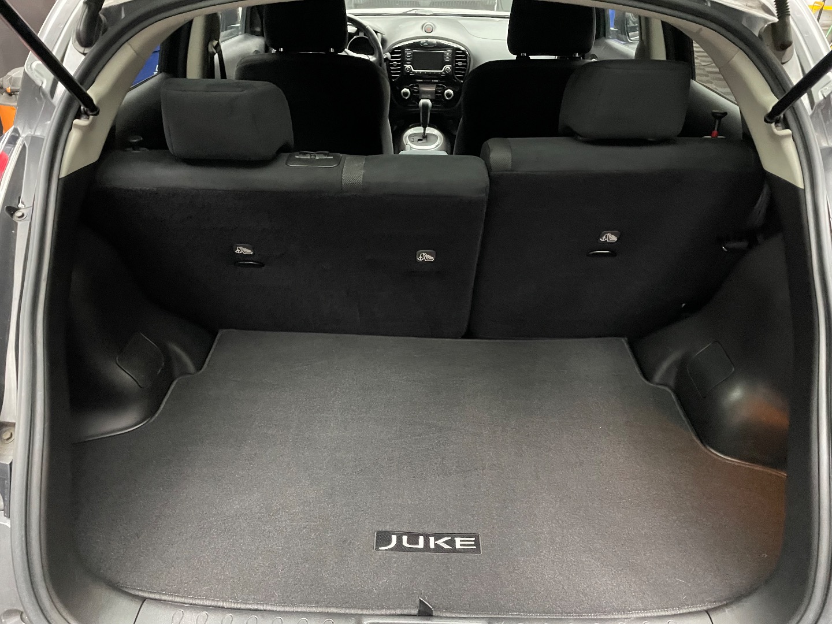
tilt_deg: -33.3
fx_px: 625
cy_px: 312
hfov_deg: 67.3
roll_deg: -0.6
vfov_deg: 53.1
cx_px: 416
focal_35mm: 26
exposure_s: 1/30
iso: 1000
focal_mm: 4.2
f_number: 1.6
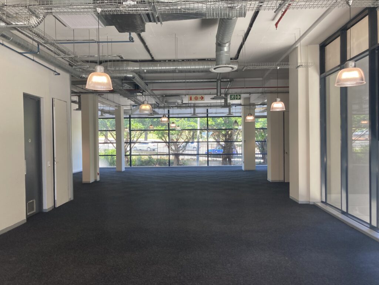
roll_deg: +0.9
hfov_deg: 63.4
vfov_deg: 49.7
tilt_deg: -1.0
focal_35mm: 28
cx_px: 190
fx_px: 307
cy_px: 142
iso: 80
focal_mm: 3.99
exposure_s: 1/100
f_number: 1.8
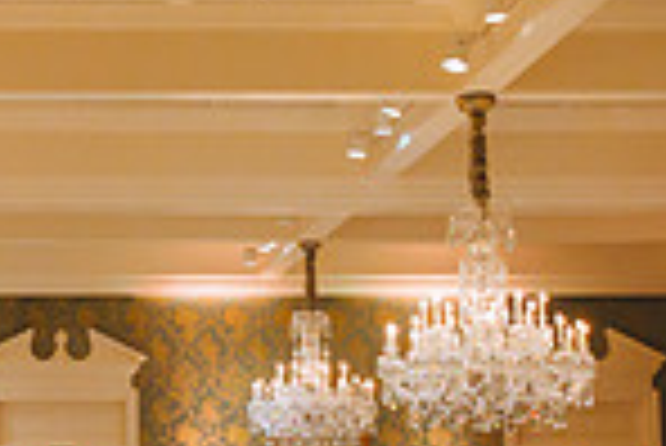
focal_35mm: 94
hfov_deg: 21.2
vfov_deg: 14.6
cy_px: 266
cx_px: 63
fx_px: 1741
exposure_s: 1/100
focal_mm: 24
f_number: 2.8
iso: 2000
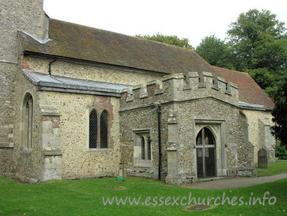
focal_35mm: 37
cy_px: 108
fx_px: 307
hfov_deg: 50.1
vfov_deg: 38.7
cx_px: 144
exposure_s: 1/139
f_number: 5
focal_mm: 9.5
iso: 50
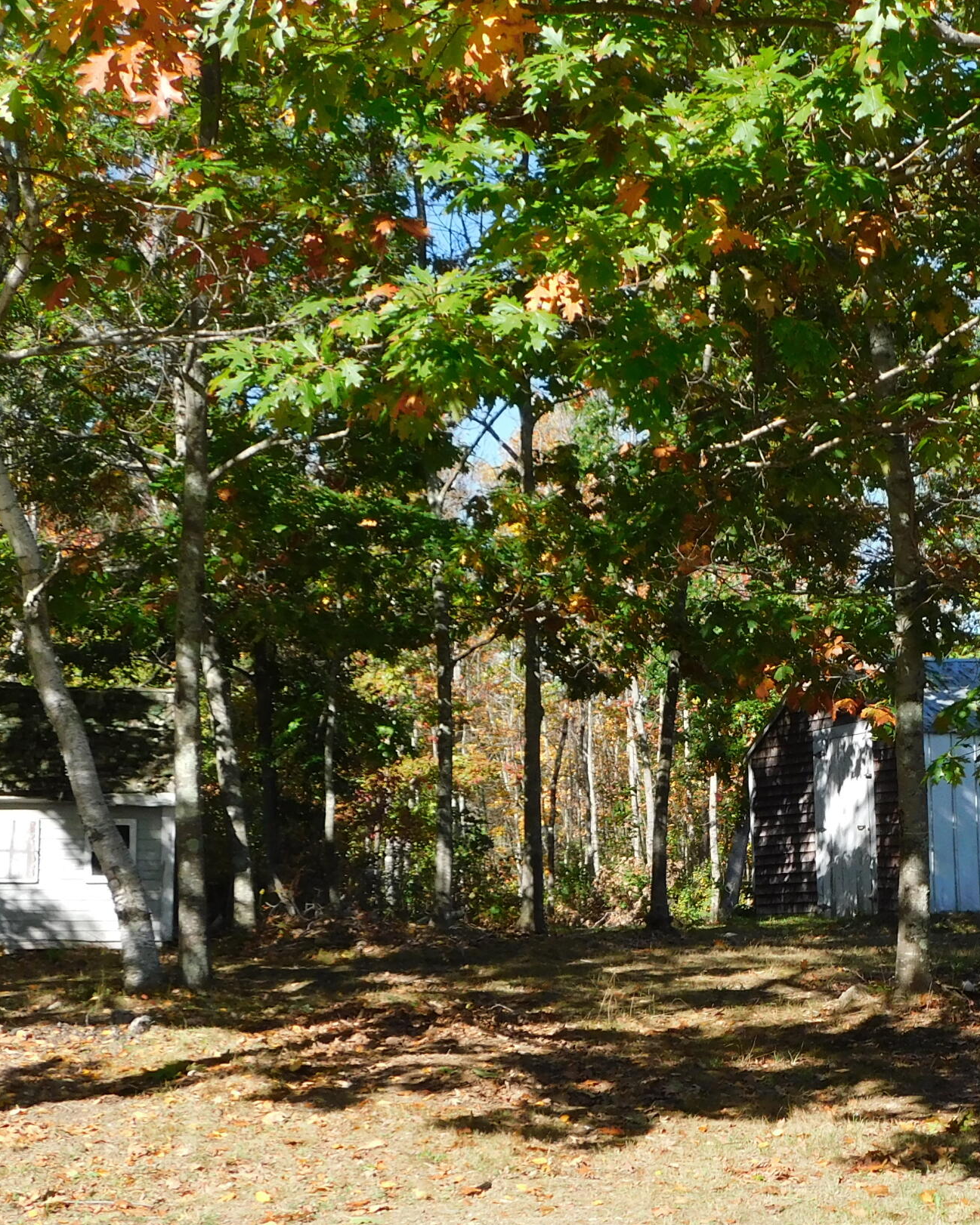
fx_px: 2357
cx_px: 744
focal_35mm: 65
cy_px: 779
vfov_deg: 29.0
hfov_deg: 23.2
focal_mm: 6.3
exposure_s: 1/500
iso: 125
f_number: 3.5
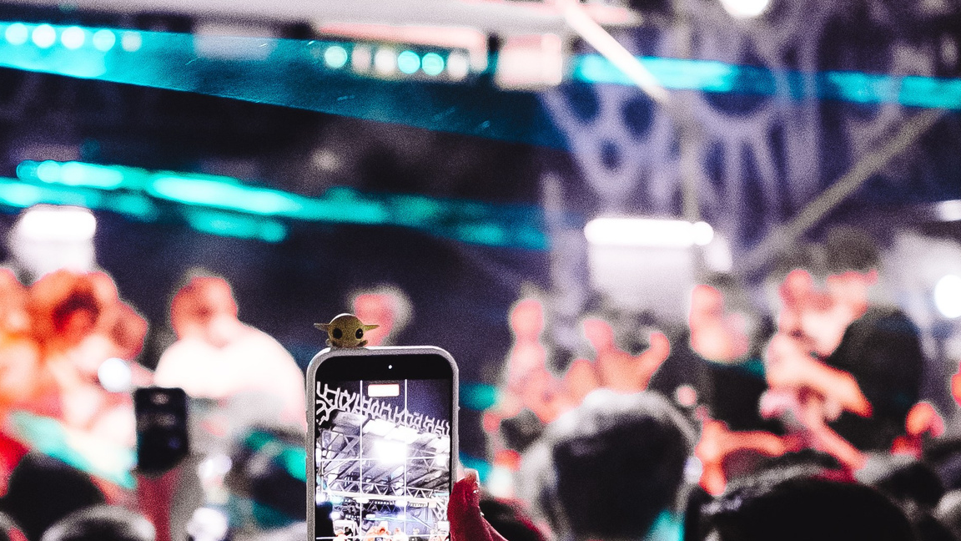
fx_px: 2701
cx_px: 218
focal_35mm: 106
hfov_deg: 20.0
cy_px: 551
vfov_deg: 11.3
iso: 2000
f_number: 1.7
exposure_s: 1/100
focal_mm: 25
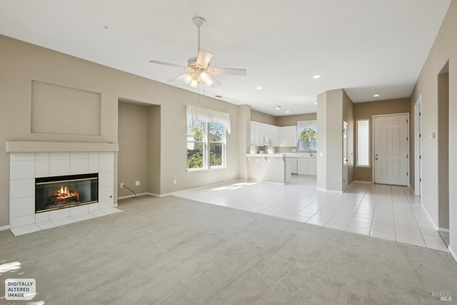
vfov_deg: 73.7
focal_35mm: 16
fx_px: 203
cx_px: 228
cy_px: 152
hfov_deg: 96.7
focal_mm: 16
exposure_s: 1/30
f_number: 9
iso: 250
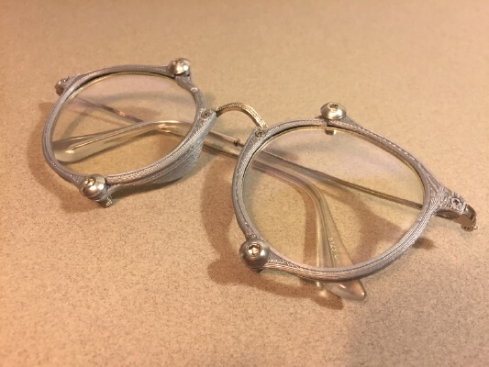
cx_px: 244
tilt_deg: -39.3
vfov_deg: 48.2
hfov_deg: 61.6
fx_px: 410
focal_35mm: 29
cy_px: 184
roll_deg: -3.5
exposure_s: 1/30
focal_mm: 4.15
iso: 100
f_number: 2.2
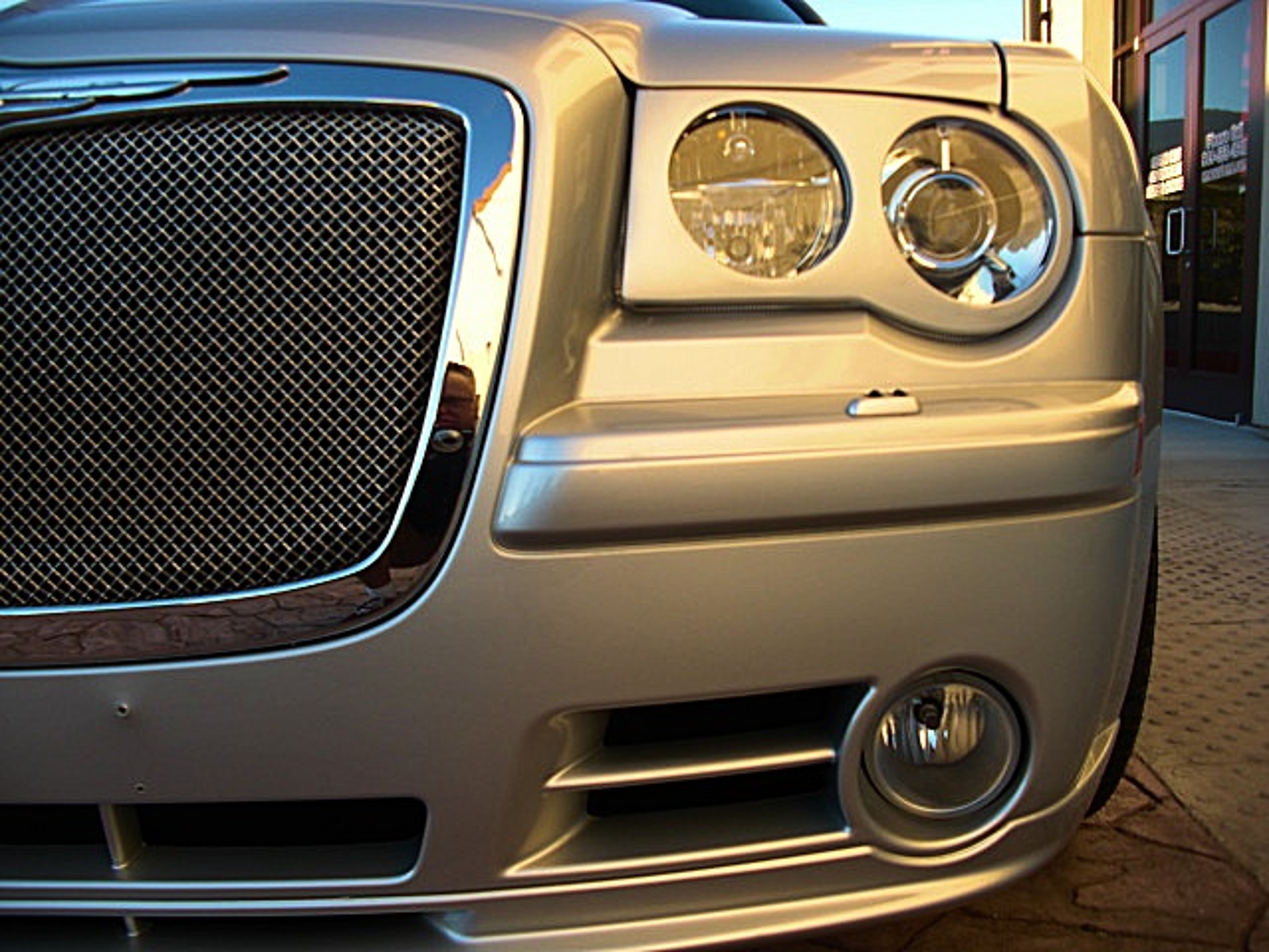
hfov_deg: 51.4
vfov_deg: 39.7
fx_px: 1320
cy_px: 476
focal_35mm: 36
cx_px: 634
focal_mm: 6.3
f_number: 2.8
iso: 50
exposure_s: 1/125
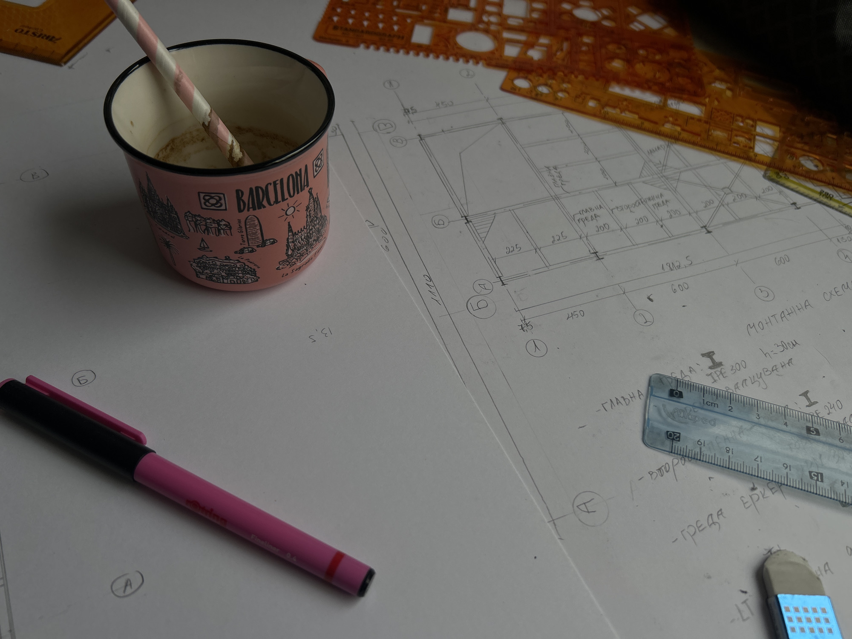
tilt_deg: -51.9
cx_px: 426
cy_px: 320
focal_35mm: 26
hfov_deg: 67.3
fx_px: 640
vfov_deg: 53.1
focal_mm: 5.7
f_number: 1.5
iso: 50
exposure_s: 1/499
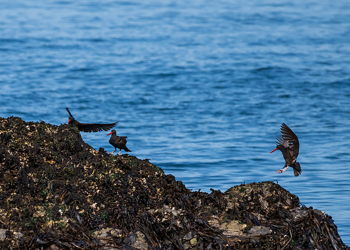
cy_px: 163
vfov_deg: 1.7
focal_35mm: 824
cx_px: 86
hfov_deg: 2.4
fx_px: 8187
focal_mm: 500
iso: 900
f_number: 7.1
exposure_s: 1/2500
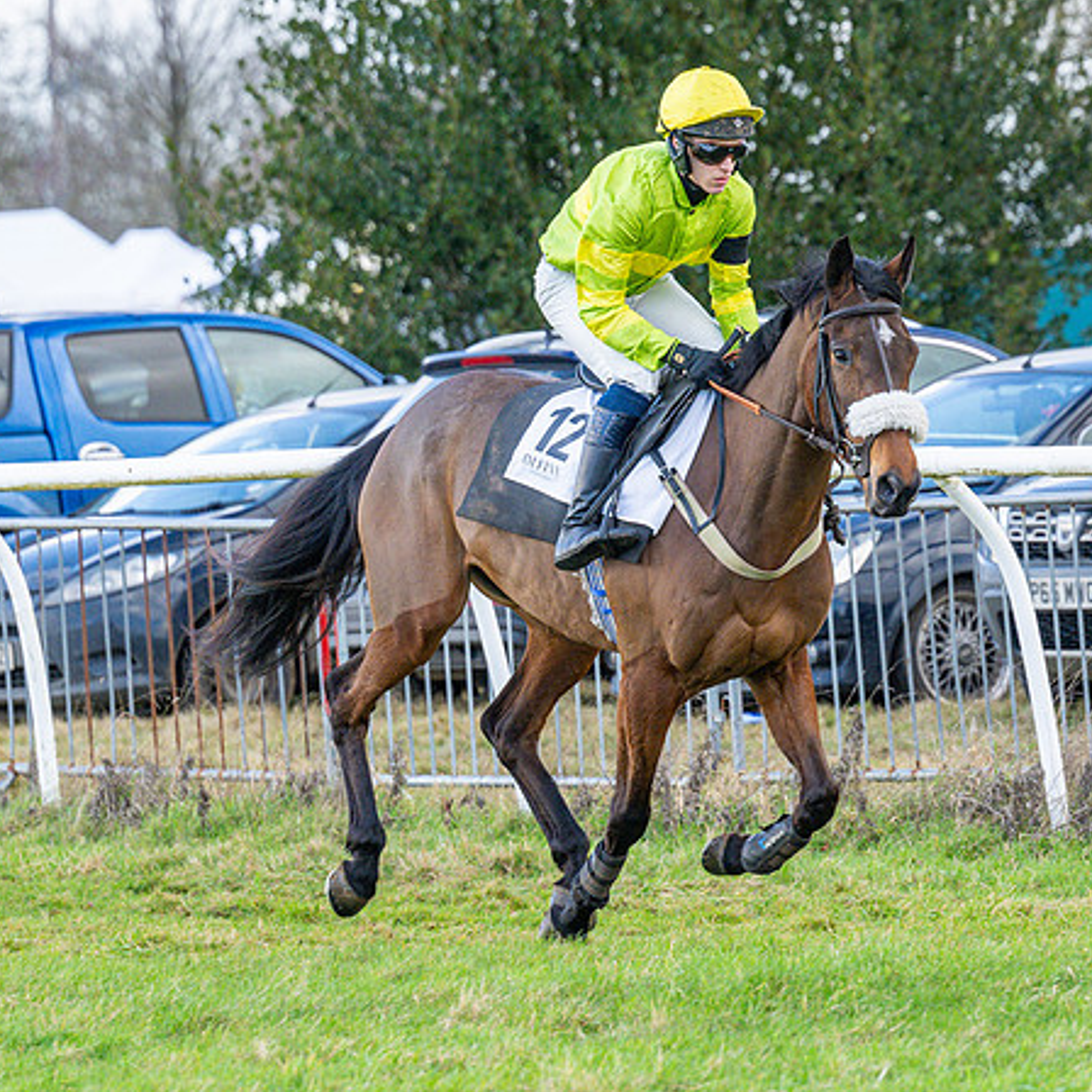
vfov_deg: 4.9
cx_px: 765
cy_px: 492
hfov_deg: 4.9
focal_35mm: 354
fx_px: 12634
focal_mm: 150
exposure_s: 1/1250
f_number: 4
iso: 500
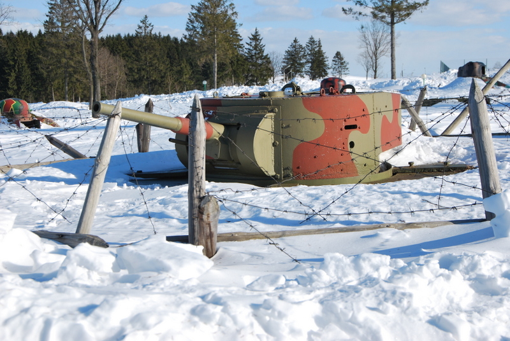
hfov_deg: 29.8
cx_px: 255
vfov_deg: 20.2
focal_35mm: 68
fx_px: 958
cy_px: 170
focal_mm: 45
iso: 100
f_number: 9
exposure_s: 1/320
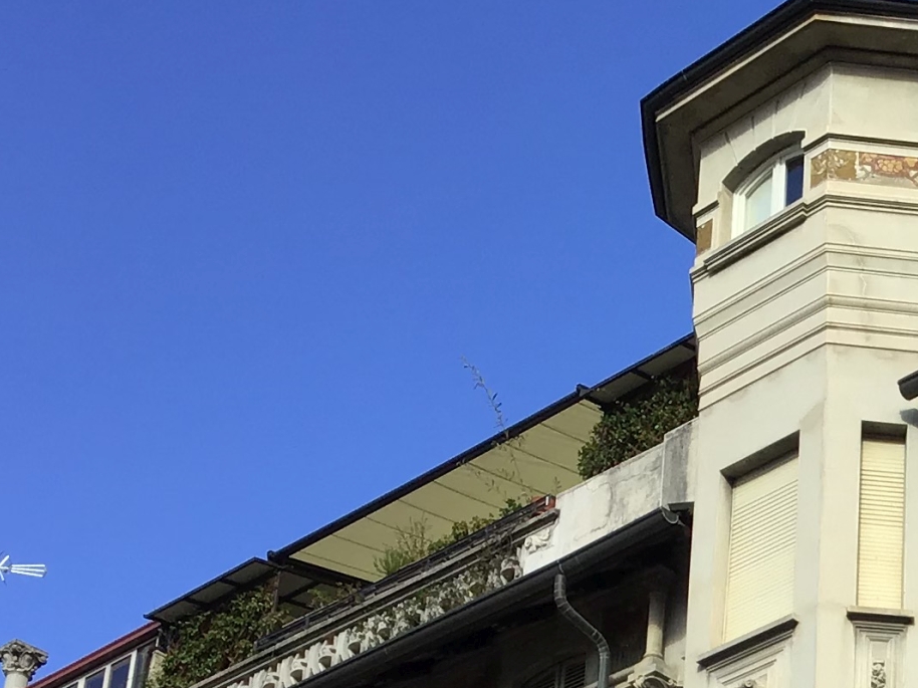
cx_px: 991
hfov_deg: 19.8
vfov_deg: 14.8
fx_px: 2519
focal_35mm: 95
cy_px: 936
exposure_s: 1/604
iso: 25
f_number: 2.4
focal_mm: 3.3
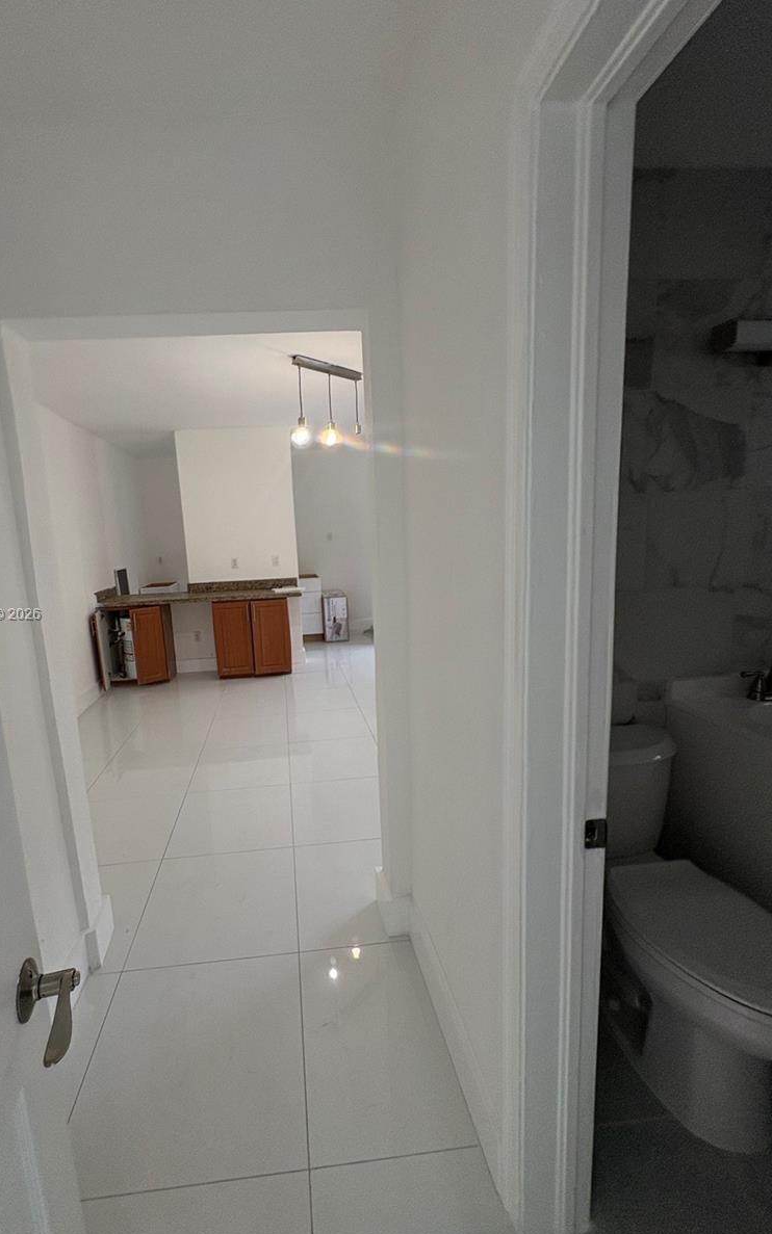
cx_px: 316
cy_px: 615
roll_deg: +2.8
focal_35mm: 15
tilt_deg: -10.7
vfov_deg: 101.5
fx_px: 505
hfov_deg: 74.1
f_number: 2.2
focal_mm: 2.22
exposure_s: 1/99
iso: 125
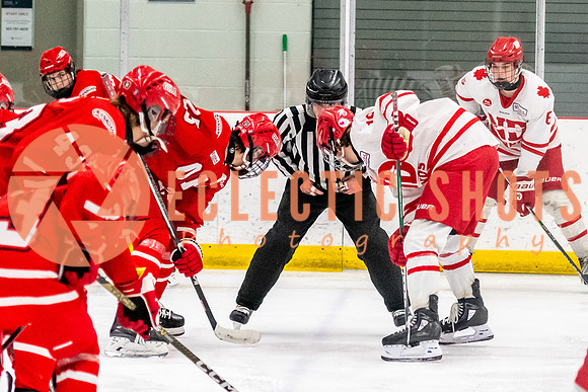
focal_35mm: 247
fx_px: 4030
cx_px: 325
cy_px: 220
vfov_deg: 5.6
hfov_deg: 8.3
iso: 4000
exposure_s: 1/800
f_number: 2.8
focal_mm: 82
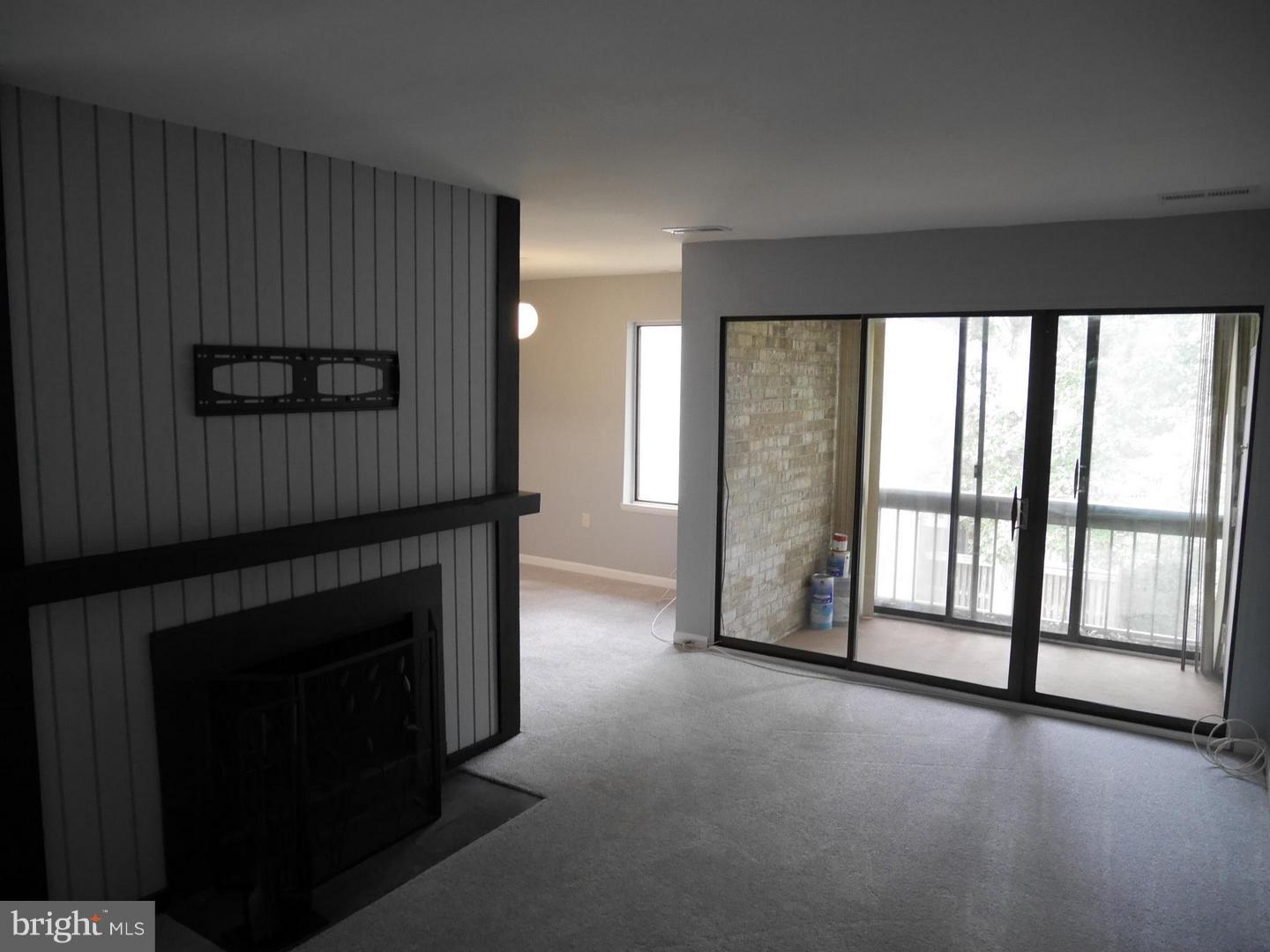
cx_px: 635
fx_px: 881
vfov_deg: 56.8
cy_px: 476
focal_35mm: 24
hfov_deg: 71.6
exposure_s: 1/60
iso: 2000
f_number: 3.5
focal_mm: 12
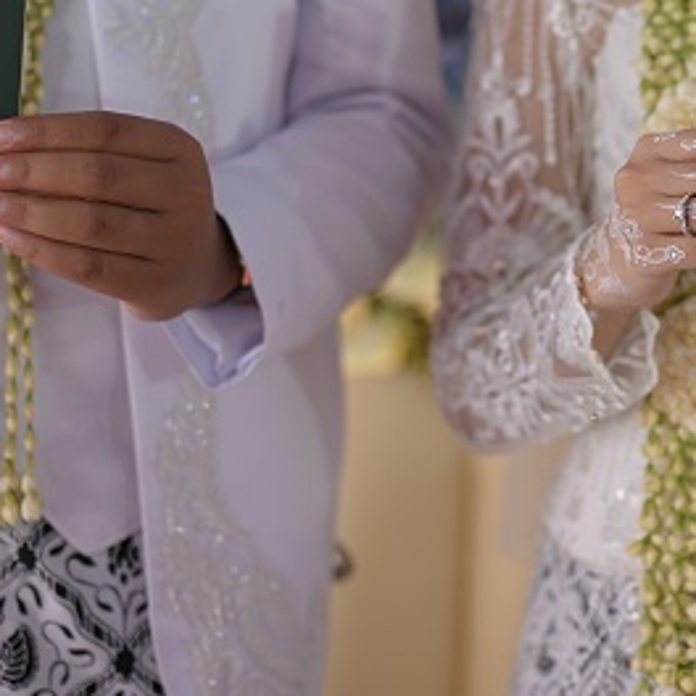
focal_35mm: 79
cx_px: 430
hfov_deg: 21.9
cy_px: 212
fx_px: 1797
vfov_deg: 21.8
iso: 160
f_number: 1.8
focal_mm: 35
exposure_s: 1/500
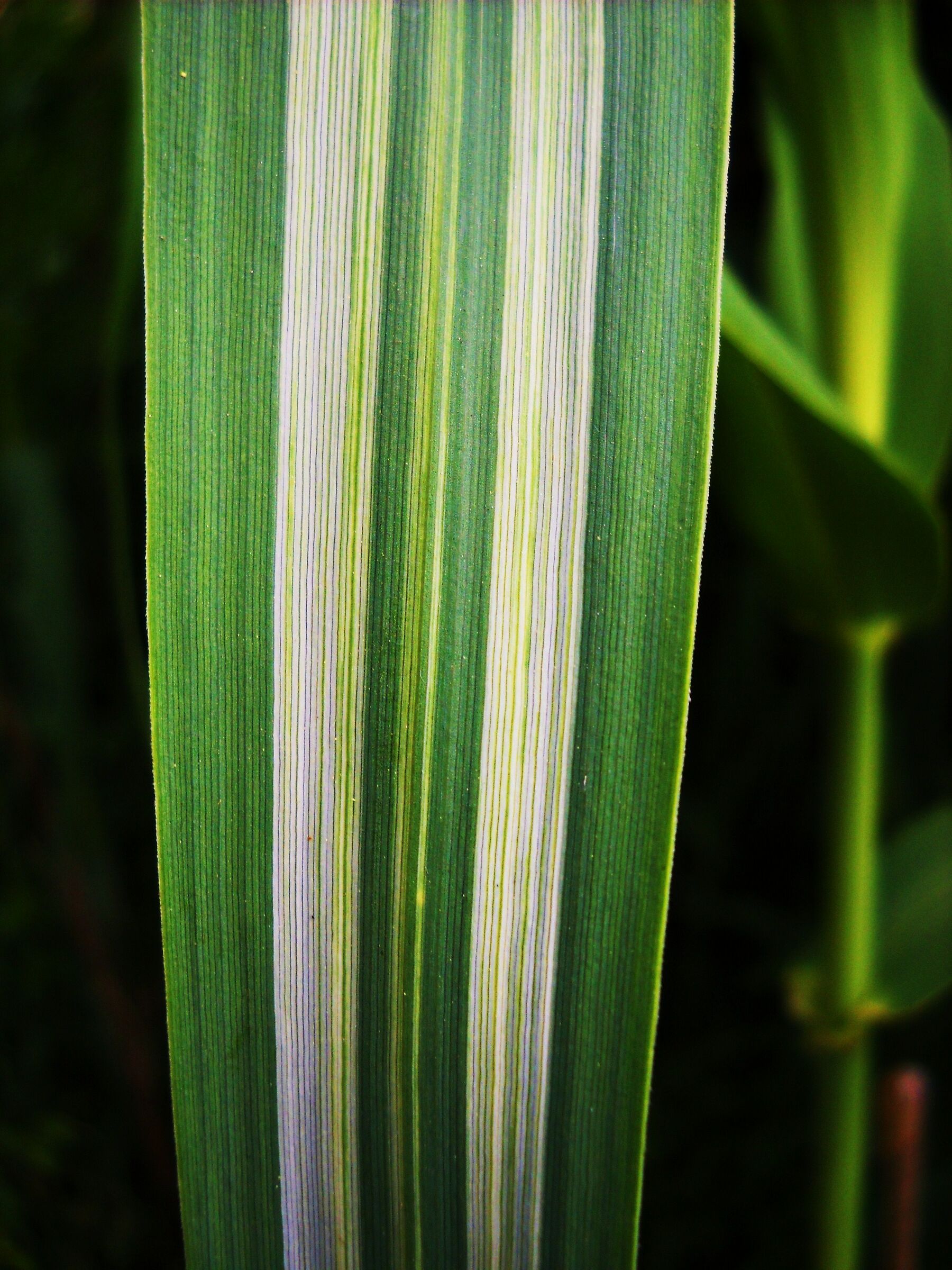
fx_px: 1503
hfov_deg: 35.1
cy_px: 635
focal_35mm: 41
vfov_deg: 45.8
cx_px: 476
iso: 104
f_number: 3.1
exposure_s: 1/60
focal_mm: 6.72
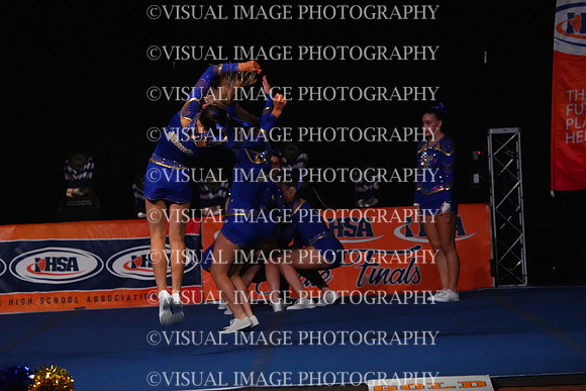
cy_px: 196
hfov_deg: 10.3
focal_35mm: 200
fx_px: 3256
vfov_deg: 6.9
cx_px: 293
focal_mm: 200
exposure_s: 1/1250
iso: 16000
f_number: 5.6
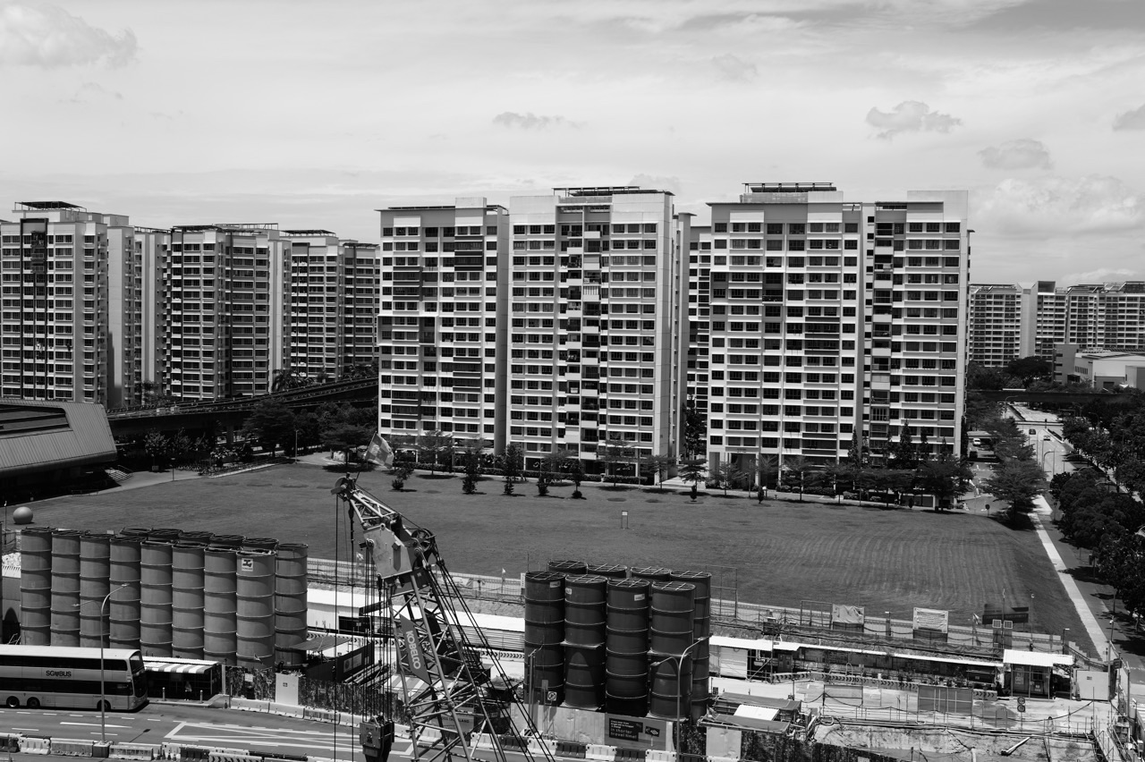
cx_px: 572
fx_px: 1367
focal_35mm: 43
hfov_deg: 45.5
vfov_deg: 31.2
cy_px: 381
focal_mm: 43
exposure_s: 1/640
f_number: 5.6
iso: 100
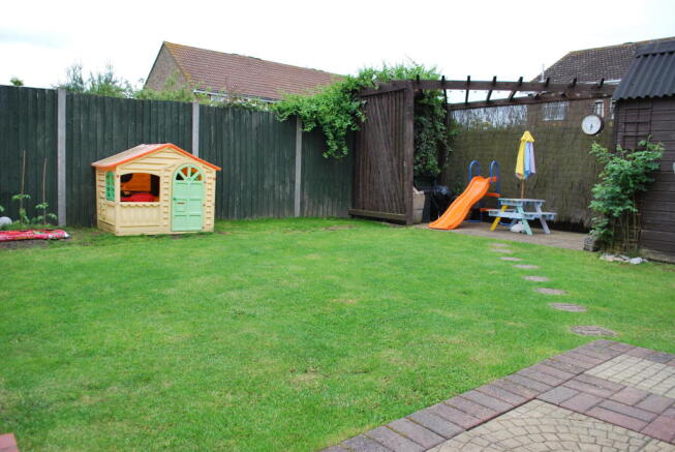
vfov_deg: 48.0
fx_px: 507
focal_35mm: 27
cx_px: 338
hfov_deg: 67.3
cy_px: 226
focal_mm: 18
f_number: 4.5
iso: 200
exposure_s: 1/80
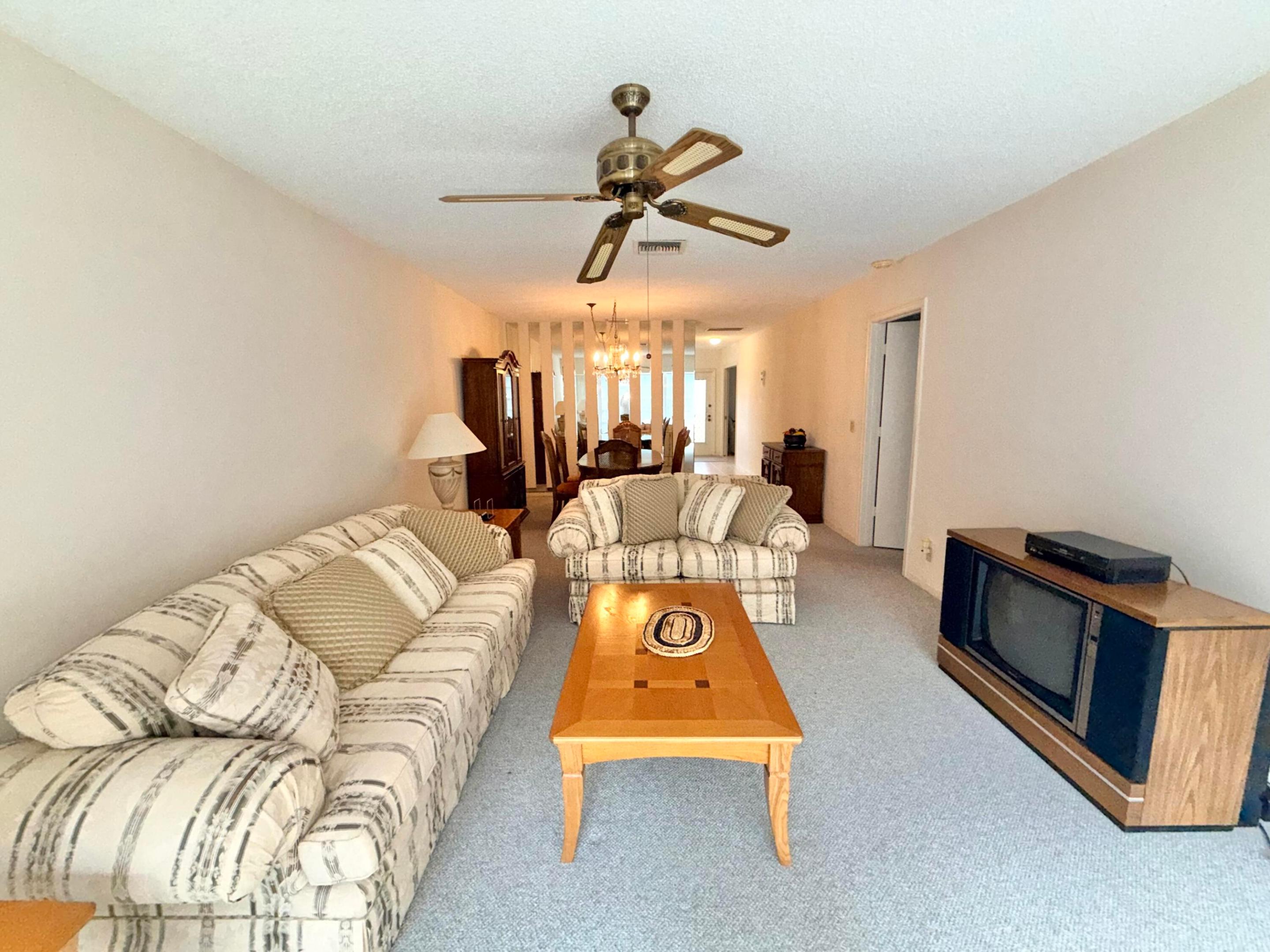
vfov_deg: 85.7
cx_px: 635
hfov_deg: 102.1
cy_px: 476
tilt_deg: -9.6
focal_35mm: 14
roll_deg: +1.4
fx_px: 514
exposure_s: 1/120
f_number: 2.2
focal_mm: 2.22
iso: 160
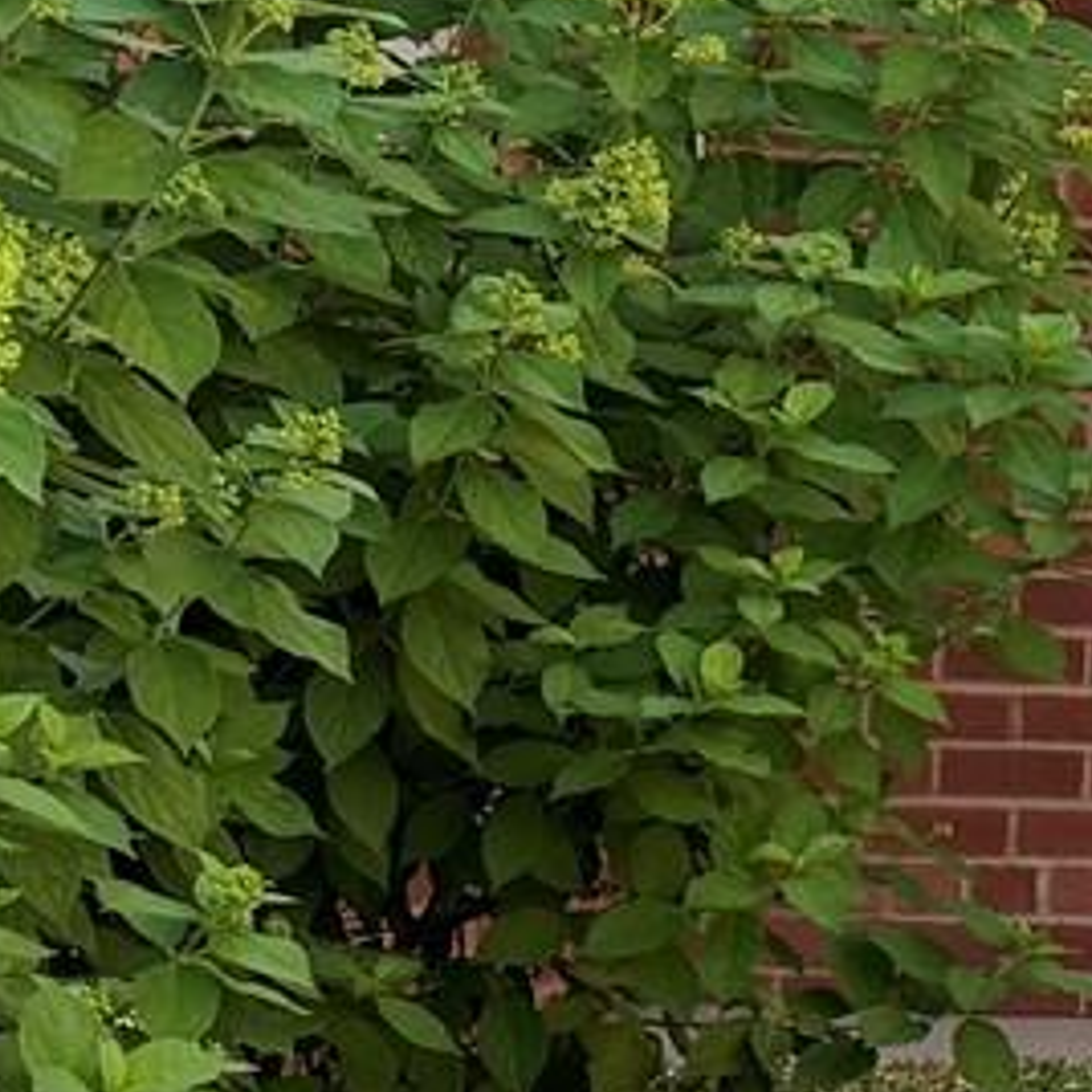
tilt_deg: -3.4
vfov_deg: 10.8
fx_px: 5782
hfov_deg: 9.5
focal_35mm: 162
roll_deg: -1.2
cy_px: 522
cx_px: 2726
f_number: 1.78
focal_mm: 6.76
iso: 100
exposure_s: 1/535
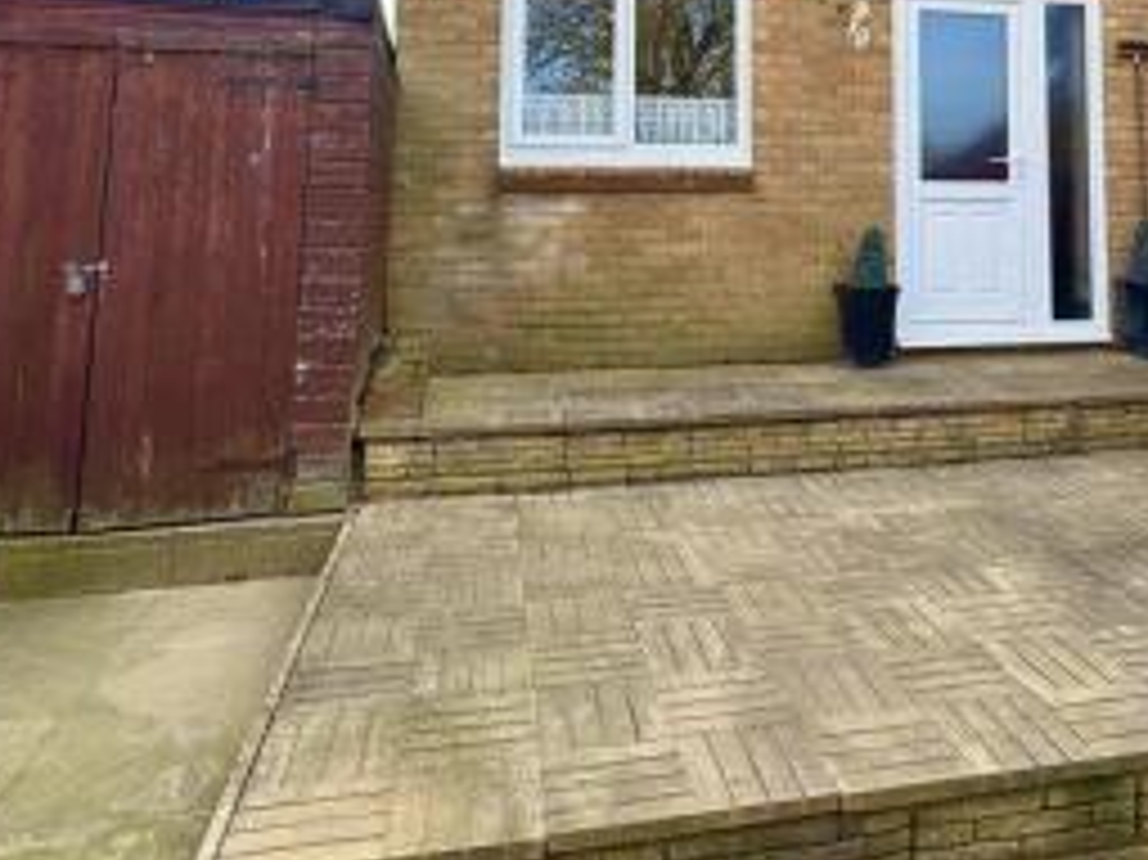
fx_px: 1061
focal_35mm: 32
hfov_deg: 55.9
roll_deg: -0.4
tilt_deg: +5.6
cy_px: 124
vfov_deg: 41.4
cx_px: 745
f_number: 2.2
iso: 40
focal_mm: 2.22
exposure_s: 1/359
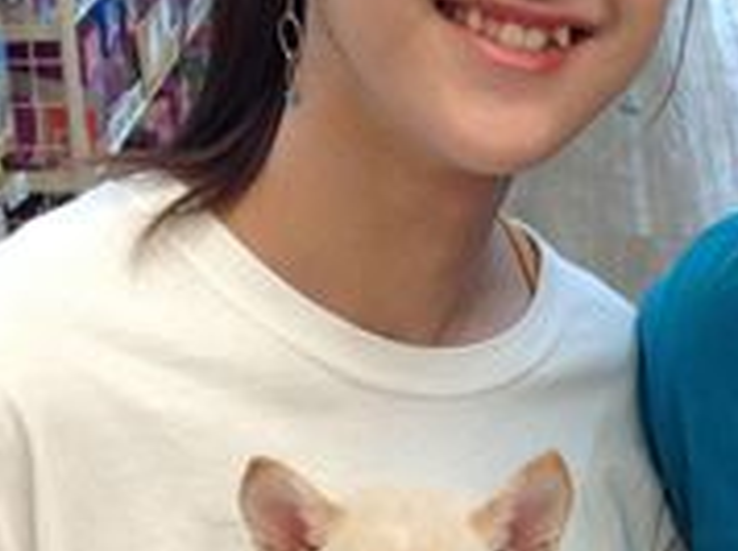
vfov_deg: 12.5
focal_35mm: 118
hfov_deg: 16.5
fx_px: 2512
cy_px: 423
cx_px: 676
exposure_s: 1/60
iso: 64
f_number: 2.4
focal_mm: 4.28
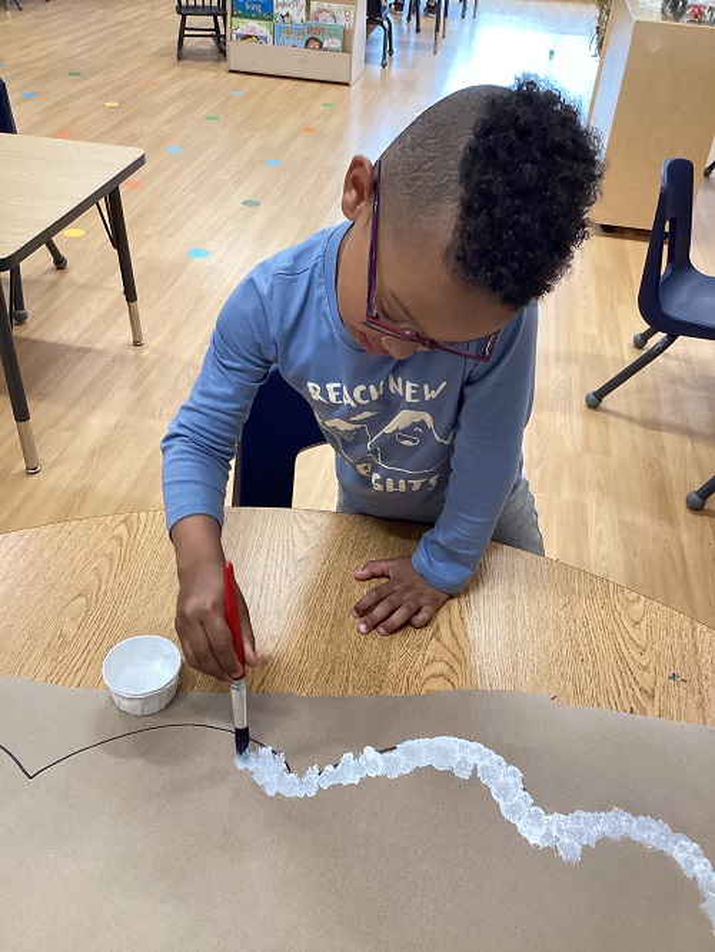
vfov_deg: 58.3
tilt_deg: -36.9
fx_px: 853
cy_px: 476
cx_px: 358
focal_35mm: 31
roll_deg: -3.9
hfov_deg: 45.5
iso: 100
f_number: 2.4
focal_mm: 3.3
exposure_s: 1/50
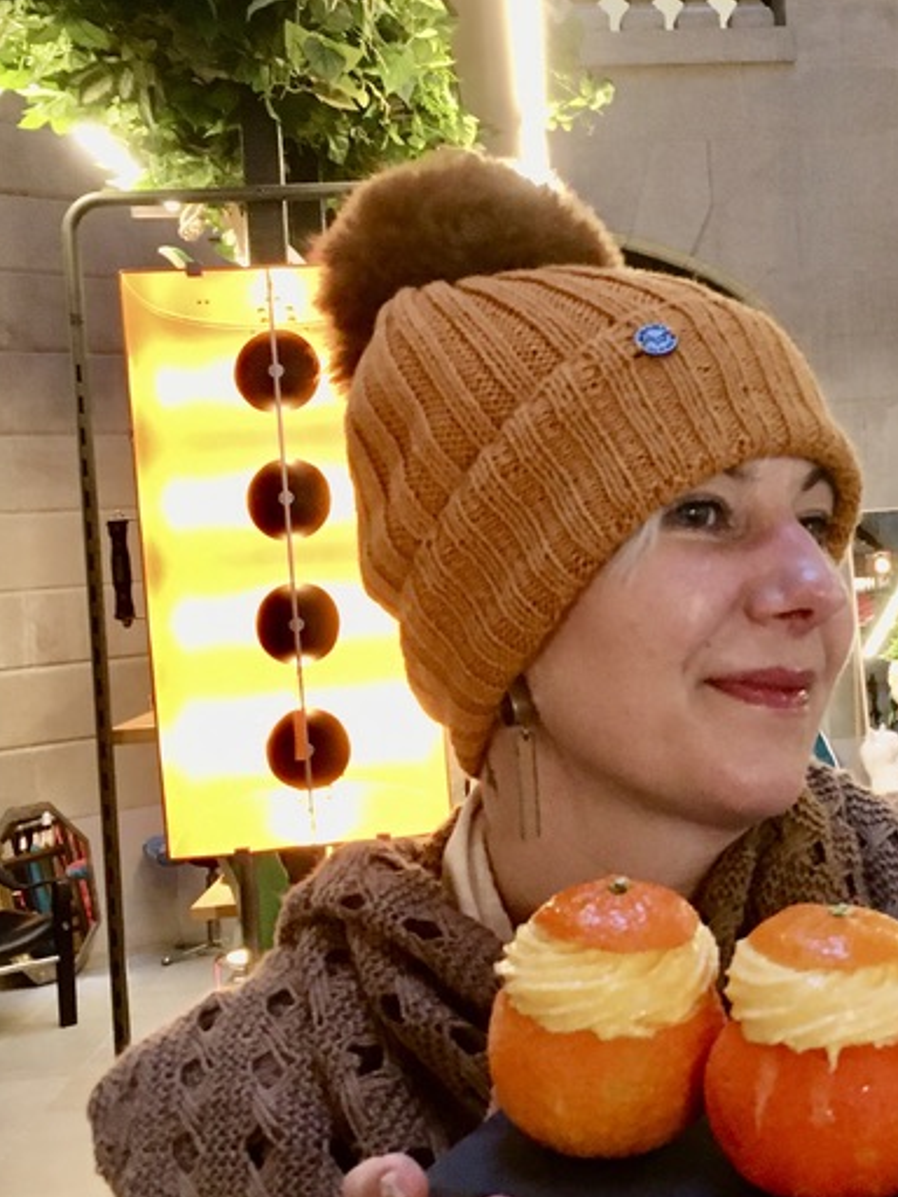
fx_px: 2006
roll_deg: +4.4
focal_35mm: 58
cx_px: 797
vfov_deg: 33.2
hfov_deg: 24.5
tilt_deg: -0.4
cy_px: 542
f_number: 2.2
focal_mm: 4.15
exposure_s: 1/20
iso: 200
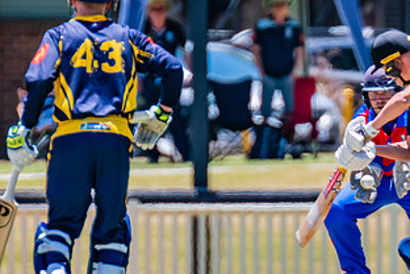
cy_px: 151
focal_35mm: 1619
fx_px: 18437
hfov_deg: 1.3
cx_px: 433
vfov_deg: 0.8
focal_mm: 550
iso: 640
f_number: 7.1
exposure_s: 1/2000
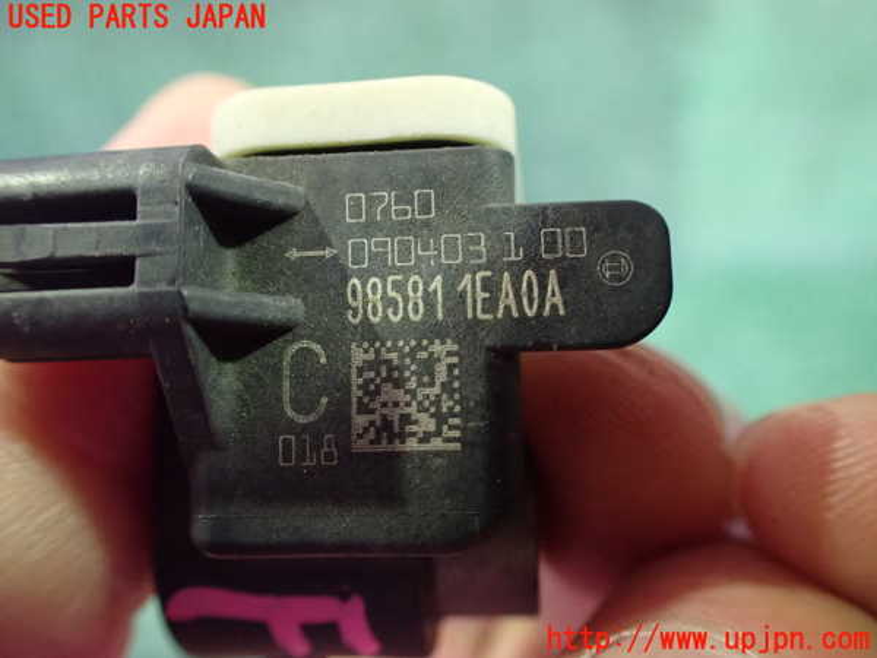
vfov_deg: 46.8
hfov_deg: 60.0
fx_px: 760
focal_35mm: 30
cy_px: 329
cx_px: 438
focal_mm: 5.4
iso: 1250
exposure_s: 1/30
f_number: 2.3
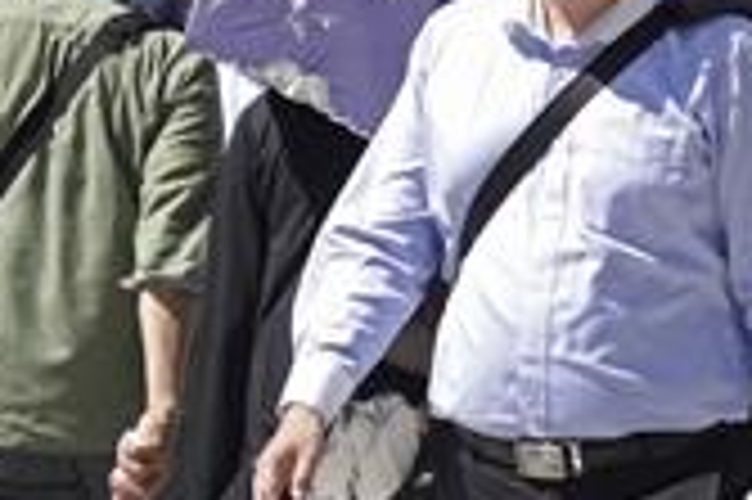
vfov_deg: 3.4
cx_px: 639
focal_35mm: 406
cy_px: -173
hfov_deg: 5.1
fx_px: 8472
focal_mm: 104
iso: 100
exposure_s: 1/1000
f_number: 4.5
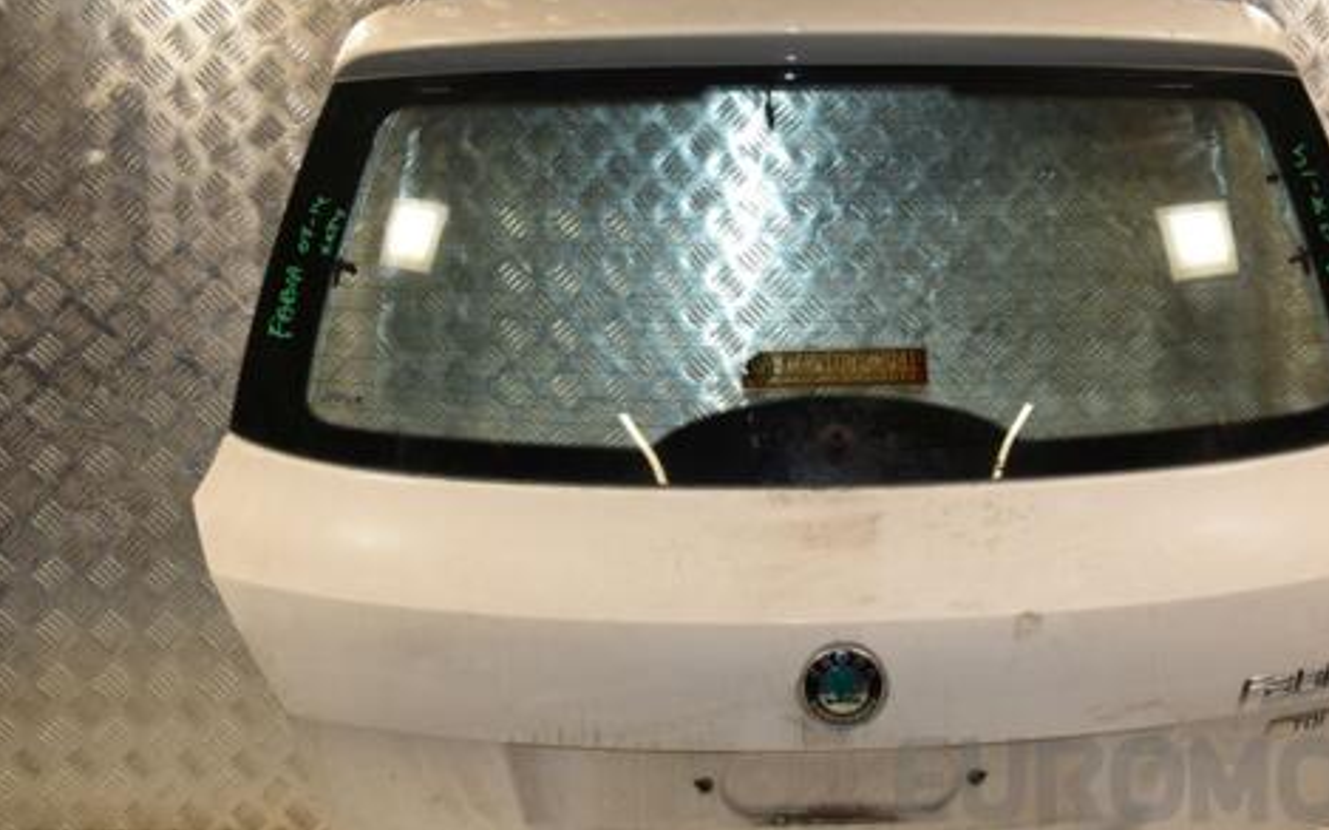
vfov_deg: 29.9
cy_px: 402
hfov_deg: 45.8
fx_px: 1557
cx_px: 842
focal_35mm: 43
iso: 800
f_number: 8
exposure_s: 1/200
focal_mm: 22
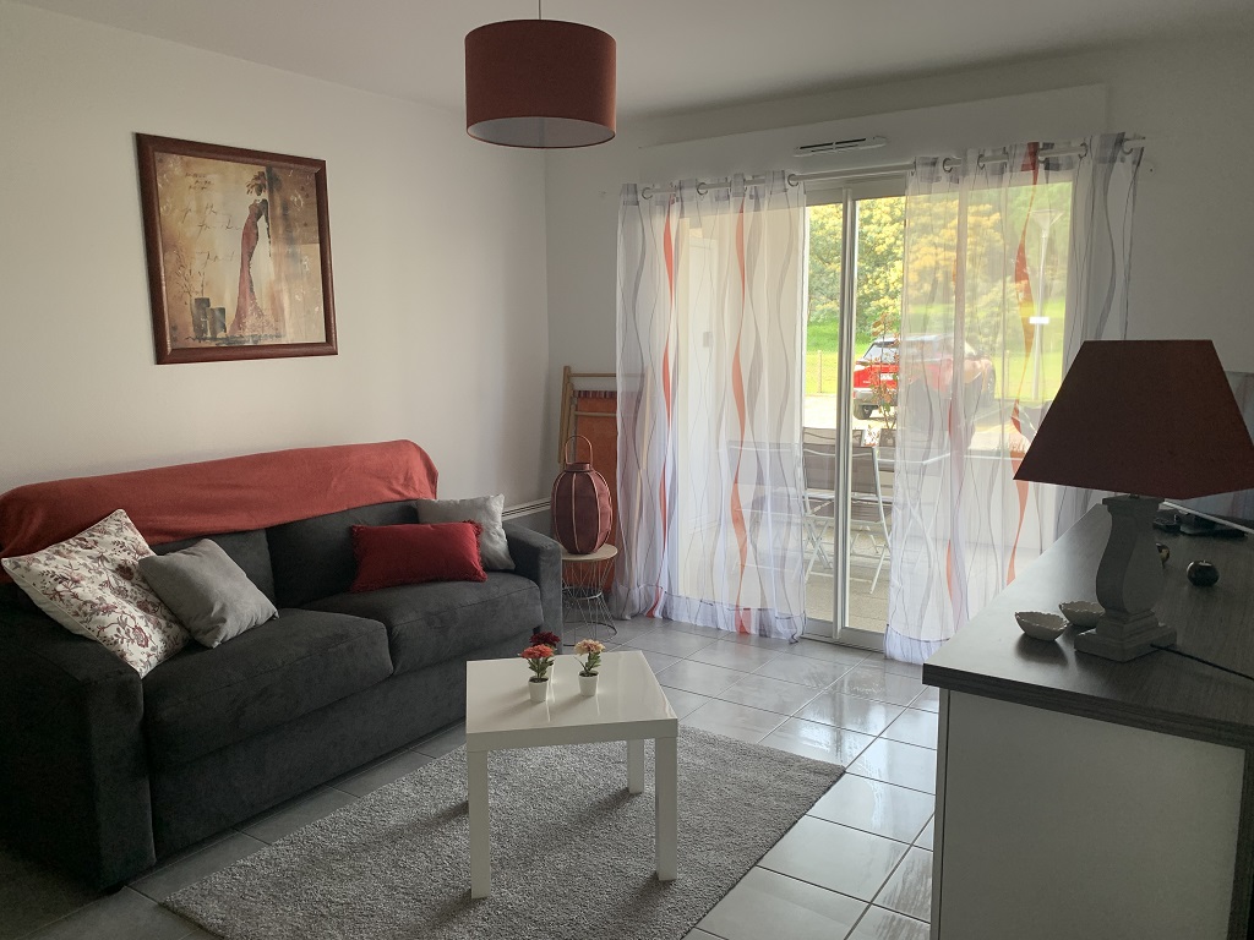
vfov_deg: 53.1
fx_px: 942
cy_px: 470
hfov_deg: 67.3
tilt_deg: -9.6
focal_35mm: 26
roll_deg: +0.4
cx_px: 627
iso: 64
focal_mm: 4.25
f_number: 1.8
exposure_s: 1/121
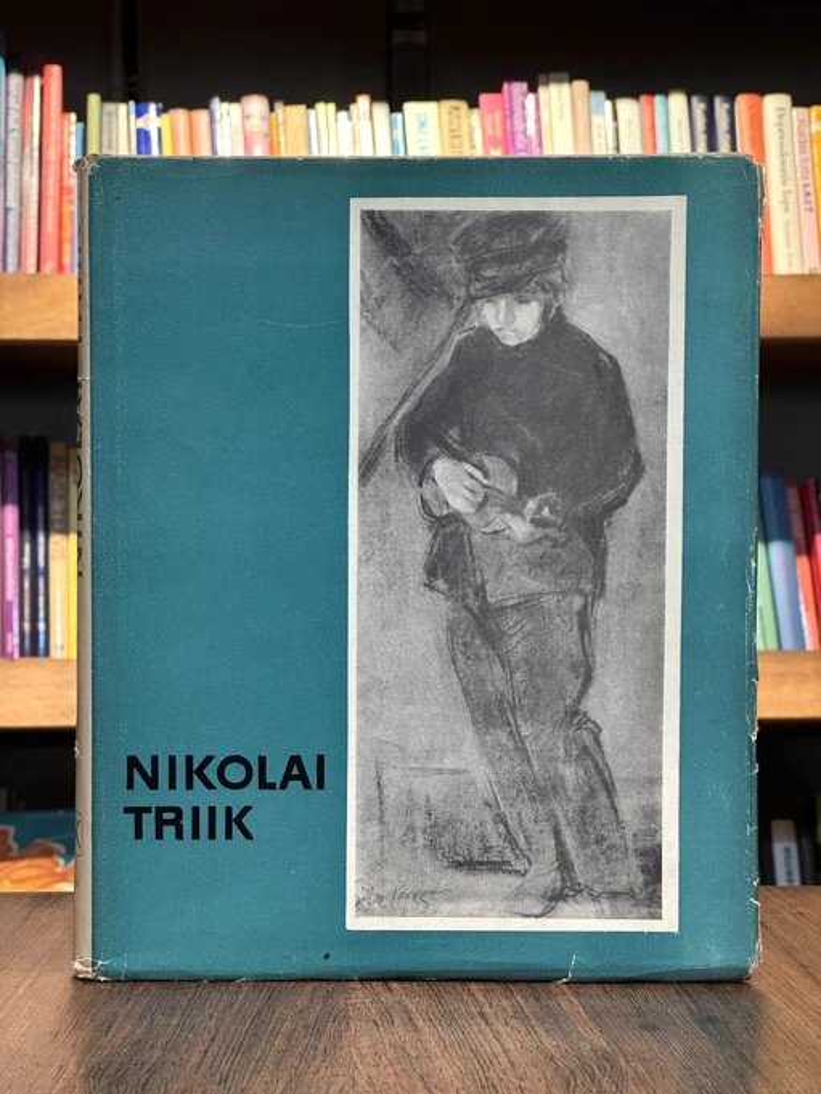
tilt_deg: -0.5
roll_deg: +0.0
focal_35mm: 77
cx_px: 410
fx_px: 2434
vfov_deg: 25.3
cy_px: 547
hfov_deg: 19.1
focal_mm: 9
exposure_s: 1/60
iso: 250
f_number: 2.8
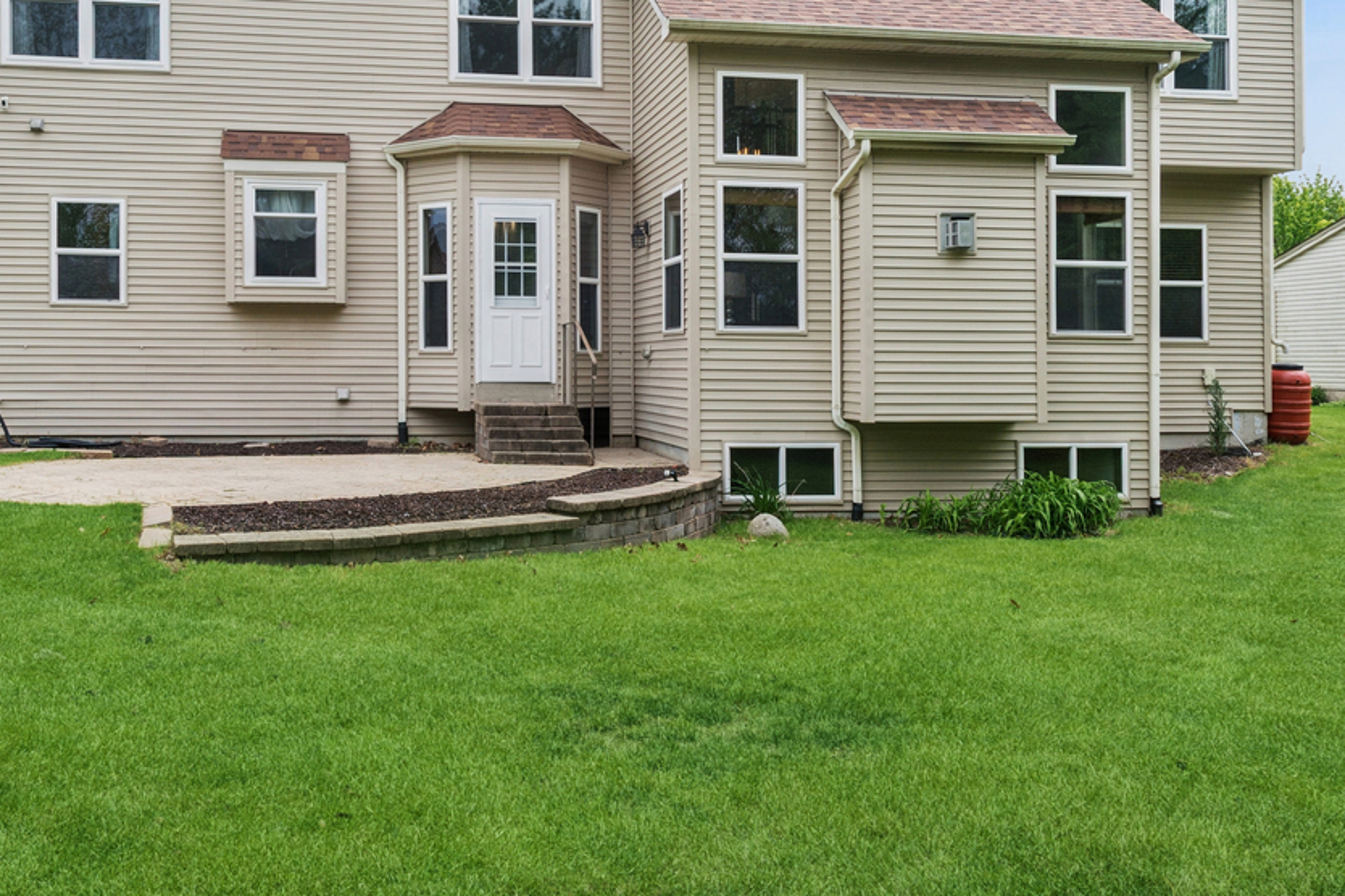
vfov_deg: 38.9
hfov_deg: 56.9
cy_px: 222
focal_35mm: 33
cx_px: 555
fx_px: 1233
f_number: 11
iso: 400
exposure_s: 1/160
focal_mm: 17
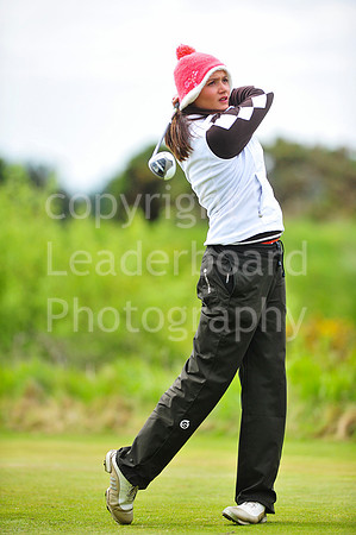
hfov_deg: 4.6
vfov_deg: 6.9
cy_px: 268
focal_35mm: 300
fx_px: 4460
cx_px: 178
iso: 800
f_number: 4.5
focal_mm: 300
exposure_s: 1/4000
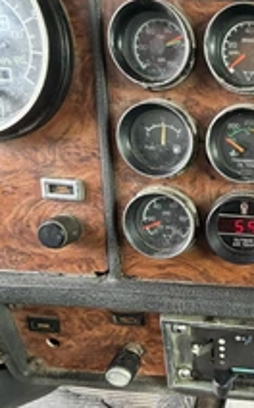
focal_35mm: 28
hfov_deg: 36.7
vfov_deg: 66.5
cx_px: 287
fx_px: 311
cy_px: 194
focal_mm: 2.22
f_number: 2.2
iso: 320
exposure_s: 1/103
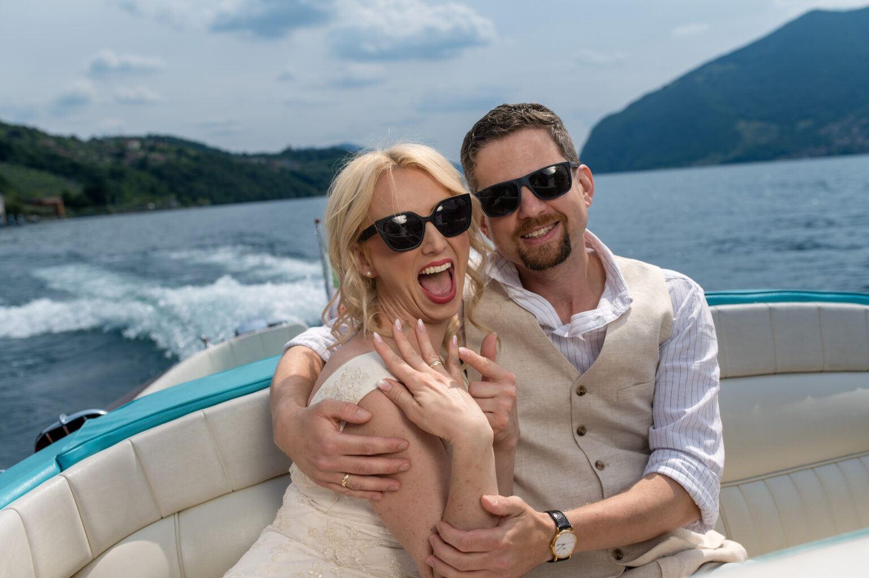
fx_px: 844
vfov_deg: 37.8
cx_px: 434
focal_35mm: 35
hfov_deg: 54.5
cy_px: 289
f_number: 4
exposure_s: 1/2500
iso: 100
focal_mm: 35
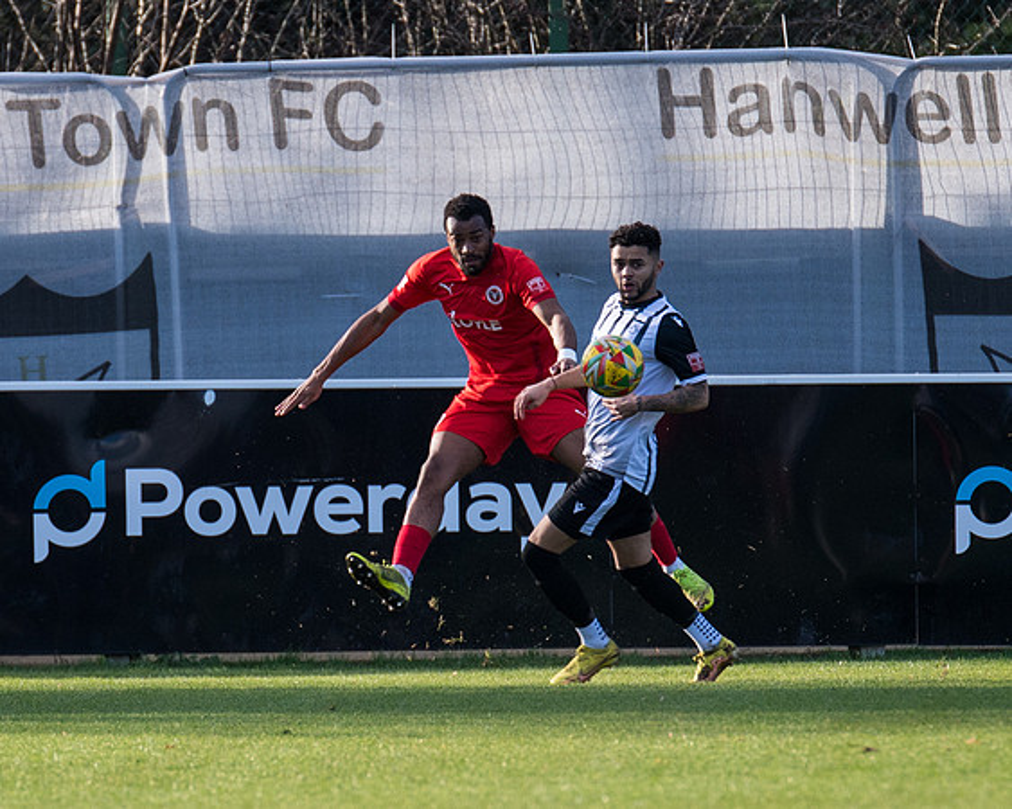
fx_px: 27047
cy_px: 583
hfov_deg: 2.1
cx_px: 365
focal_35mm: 903
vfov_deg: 1.7
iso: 500
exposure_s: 1/1250
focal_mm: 360
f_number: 4
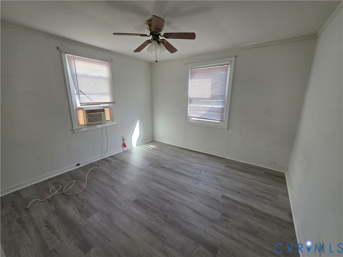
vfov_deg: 89.9
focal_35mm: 13
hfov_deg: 106.2
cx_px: 172
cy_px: 128
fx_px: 129
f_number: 1.9
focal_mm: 2.2
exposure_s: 1/120
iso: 160
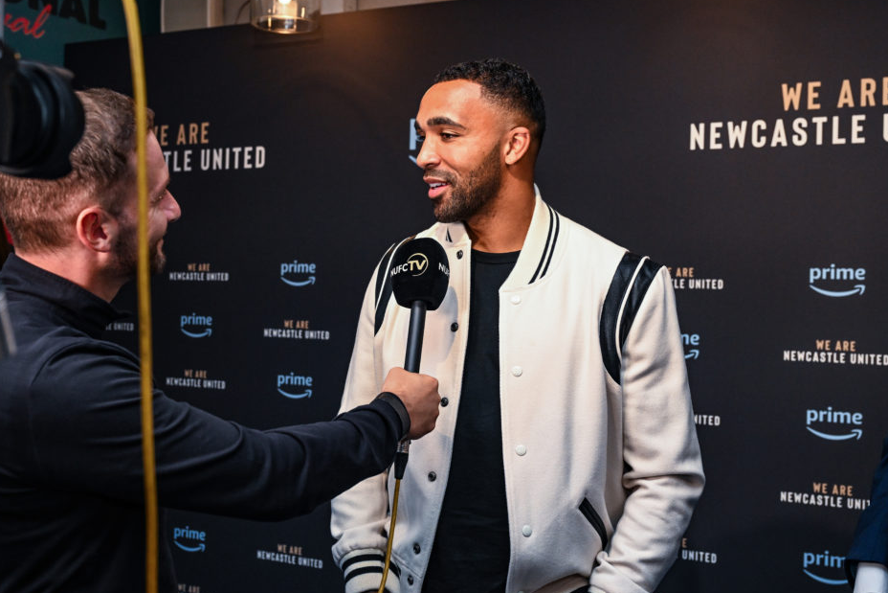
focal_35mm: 43
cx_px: 387
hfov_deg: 45.3
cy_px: 281
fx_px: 1061
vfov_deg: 31.2
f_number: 5
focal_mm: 35
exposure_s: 1/200
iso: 2000
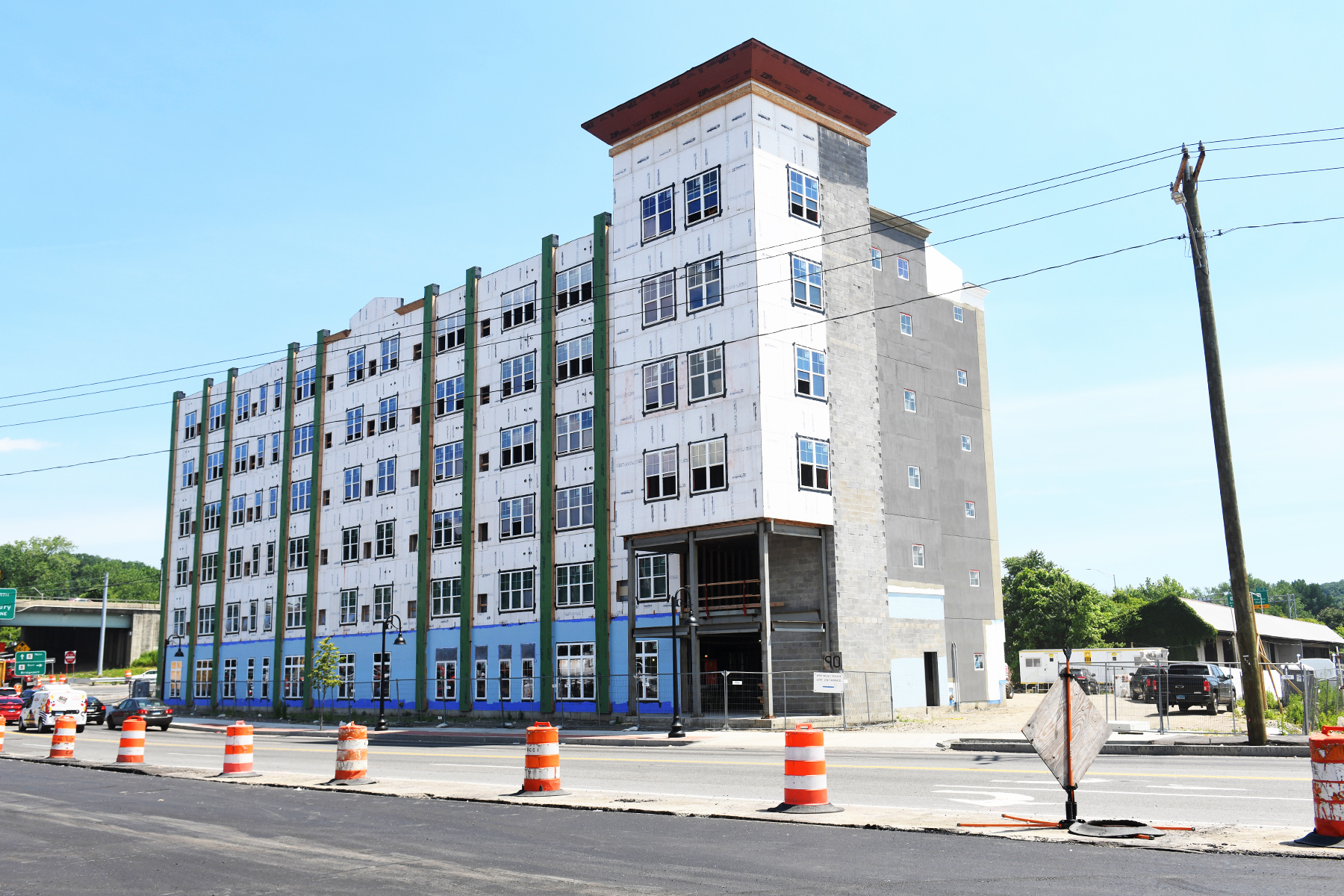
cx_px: 672
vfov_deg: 41.1
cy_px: 448
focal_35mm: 32
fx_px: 1195
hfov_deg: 58.7
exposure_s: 1/500
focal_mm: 32
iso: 200
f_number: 8
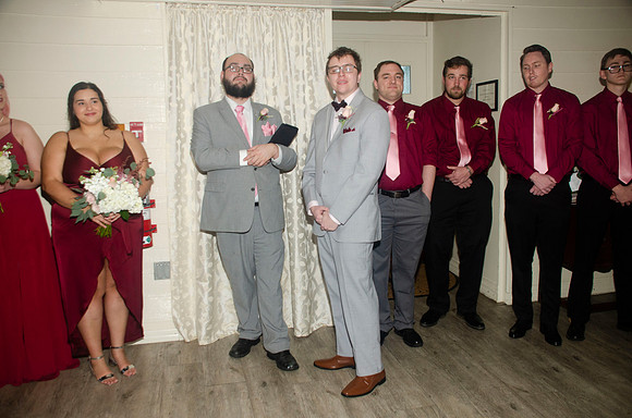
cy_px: 209
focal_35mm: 30
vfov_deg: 43.4
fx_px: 526
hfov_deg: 62.0
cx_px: 316
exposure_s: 1/80
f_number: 3.5
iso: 400
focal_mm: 20
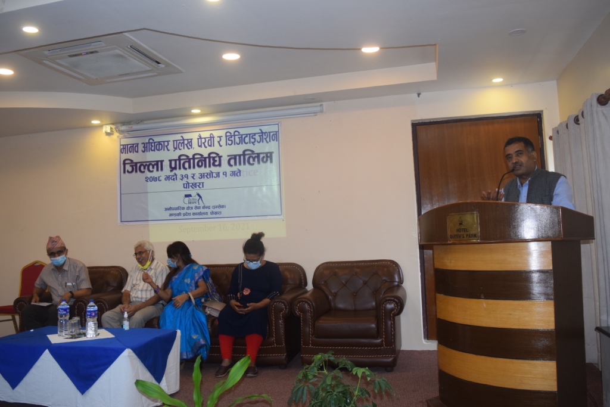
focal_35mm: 32
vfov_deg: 41.7
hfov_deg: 59.5
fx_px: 534
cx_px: 305
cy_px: 204
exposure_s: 1/80
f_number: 4.5
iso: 800
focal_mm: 21
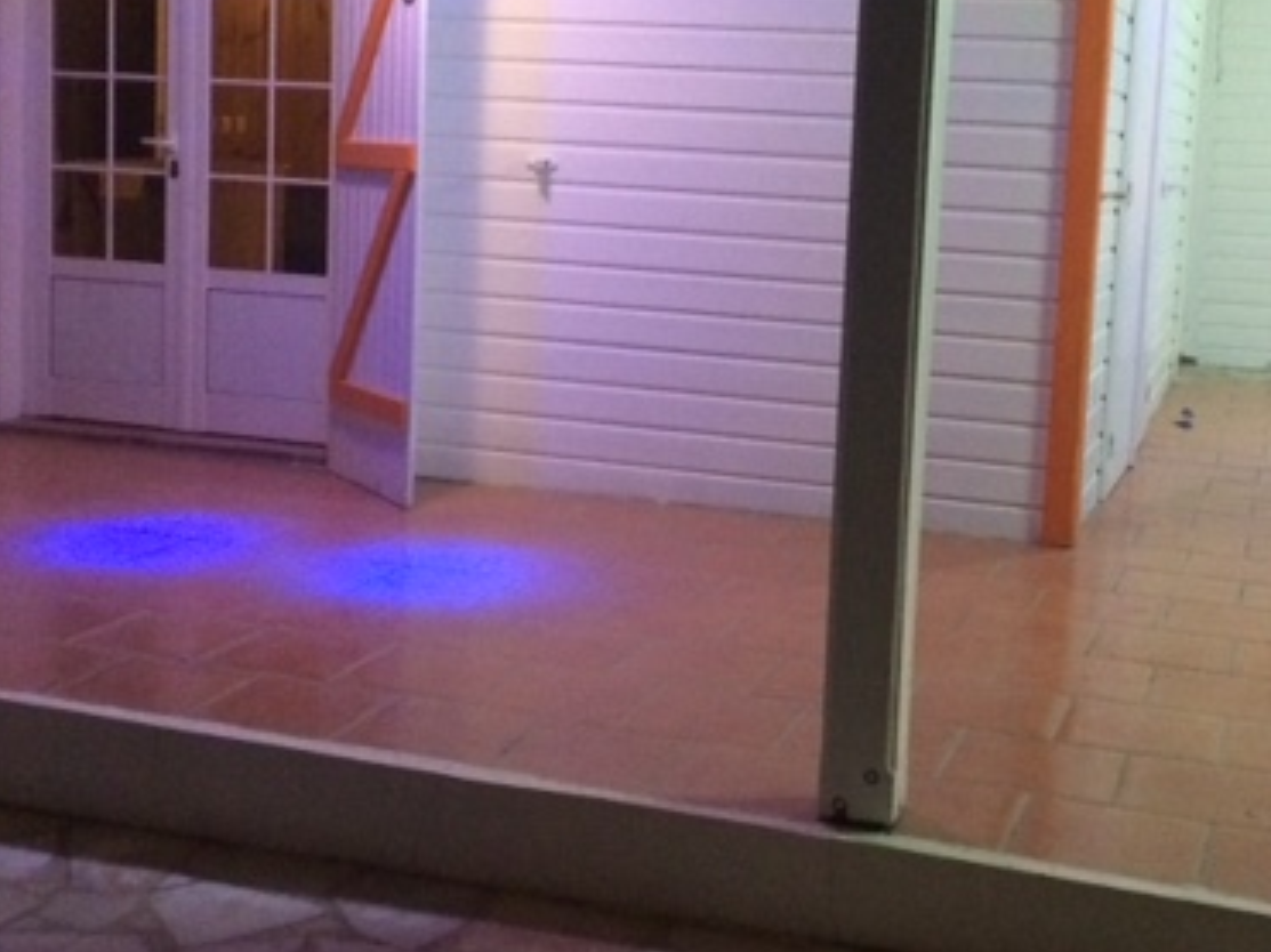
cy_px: 349
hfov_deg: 38.1
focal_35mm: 50
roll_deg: -3.0
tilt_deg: -6.9
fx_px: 1835
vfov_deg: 29.0
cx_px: 723
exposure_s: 1/17
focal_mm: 4.15
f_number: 2.2
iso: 400
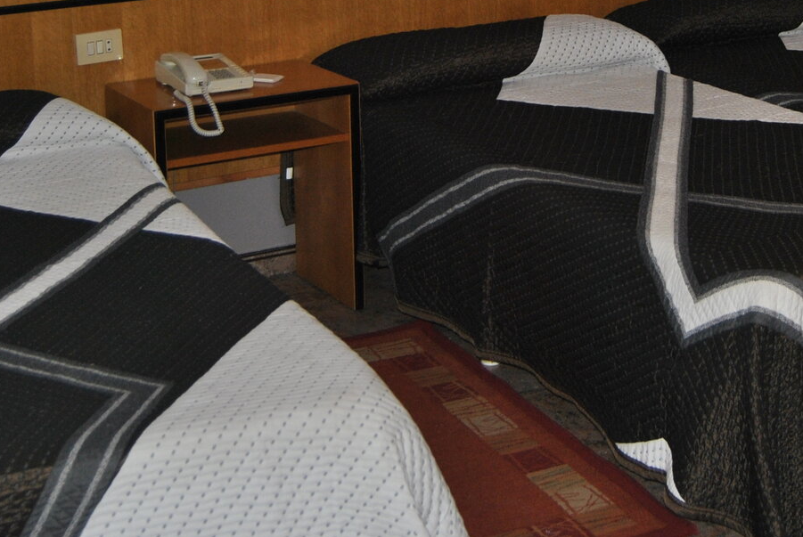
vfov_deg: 17.7
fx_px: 1675
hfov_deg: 26.8
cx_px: 536
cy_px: -30
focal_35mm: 75
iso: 200
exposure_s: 1/60
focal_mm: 22
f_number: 3.5
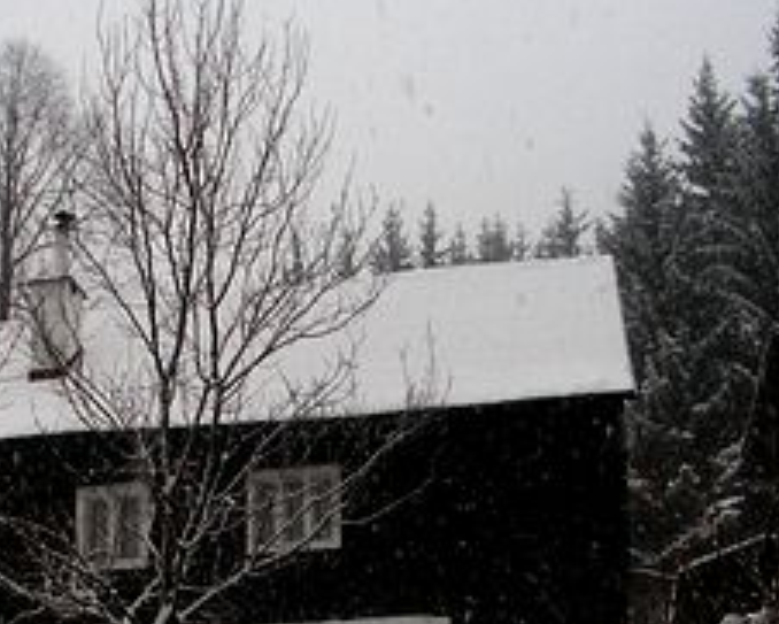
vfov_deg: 21.6
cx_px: 238
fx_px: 1615
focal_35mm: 70
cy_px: 488
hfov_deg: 26.9
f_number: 3.2
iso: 50
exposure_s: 1/160
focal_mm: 6
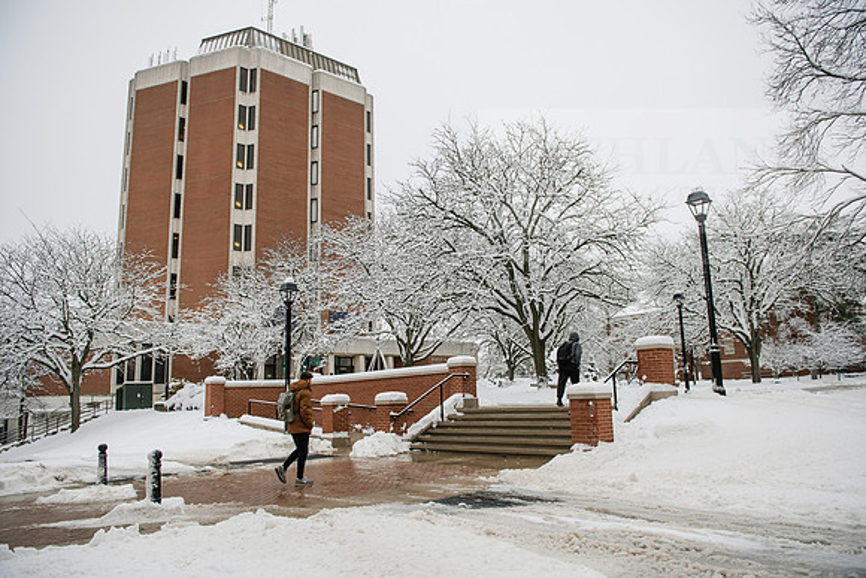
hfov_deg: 69.4
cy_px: 289
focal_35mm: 26
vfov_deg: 49.6
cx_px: 433
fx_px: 626
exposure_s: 1/320
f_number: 4
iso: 320
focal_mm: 26
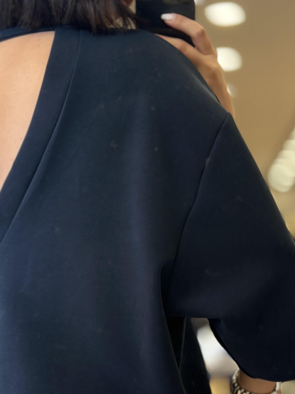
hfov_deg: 16.6
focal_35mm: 88
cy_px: 272
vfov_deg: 22.1
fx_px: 1000
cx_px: 52
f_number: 1.78
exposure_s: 1/60
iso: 160
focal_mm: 6.86
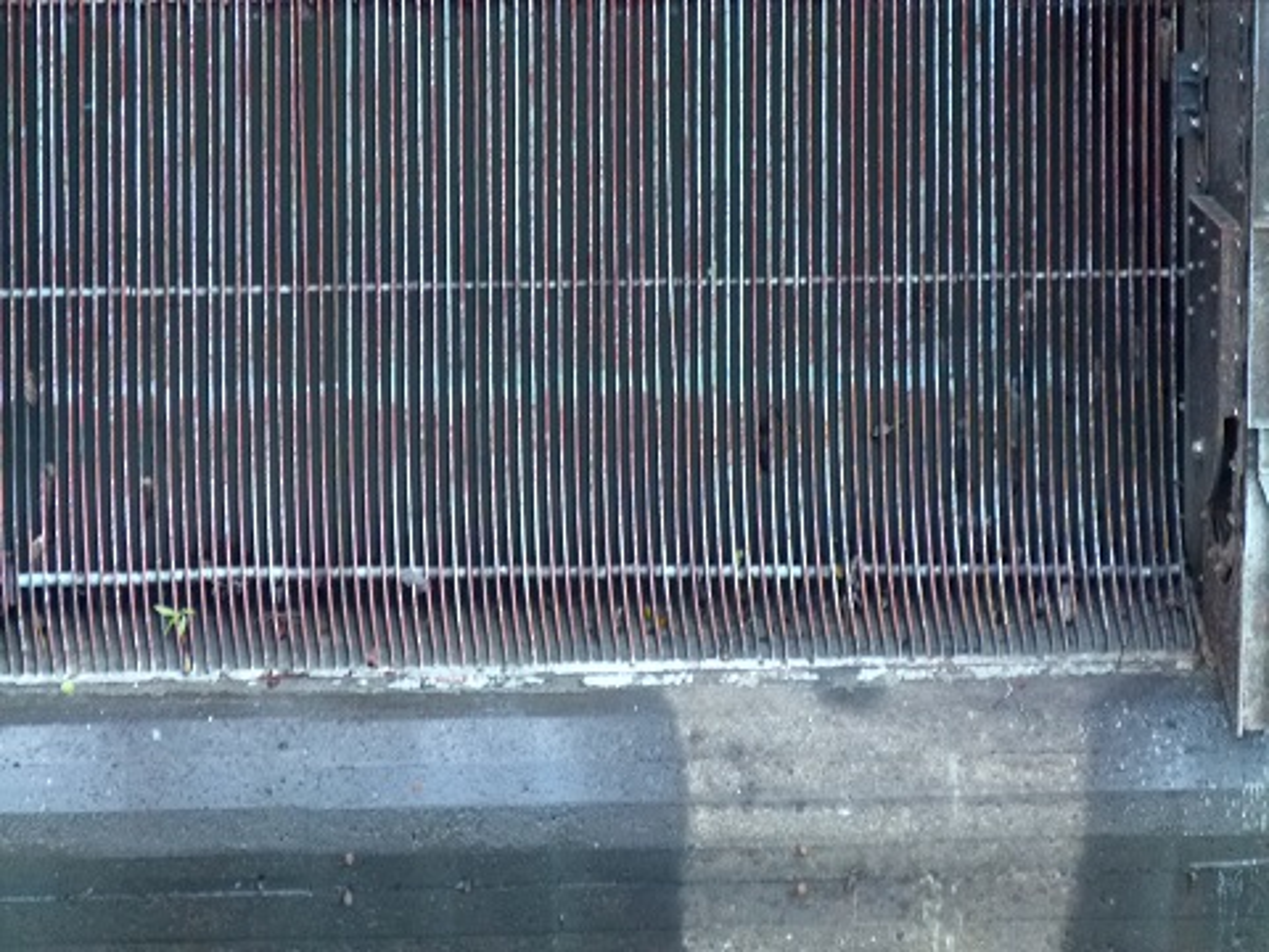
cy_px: 476
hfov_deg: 4.4
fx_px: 16533
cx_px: 634
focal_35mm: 451
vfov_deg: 3.3
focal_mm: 81.2
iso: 400
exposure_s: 1/25
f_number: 4.4
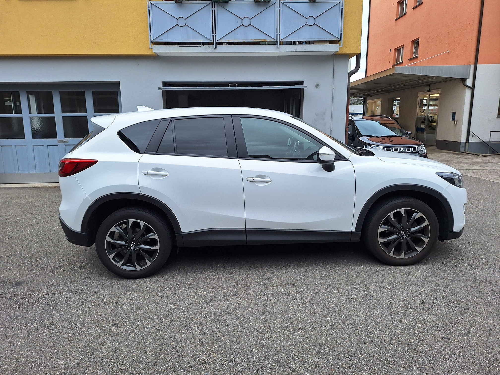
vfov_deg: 58.9
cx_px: 250
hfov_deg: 73.9
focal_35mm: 23
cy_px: 188
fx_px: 332
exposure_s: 1/740
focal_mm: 5.54
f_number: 1.8
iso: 40
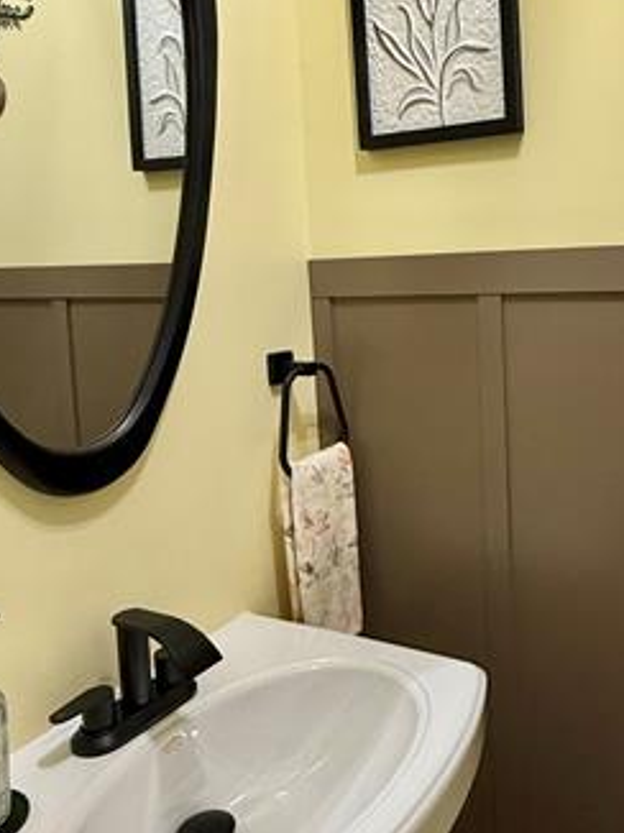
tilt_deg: -6.3
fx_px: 794
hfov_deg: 41.5
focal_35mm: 33
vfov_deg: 55.1
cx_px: 476
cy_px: 345
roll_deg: +1.9
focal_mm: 2.22
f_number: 2.2
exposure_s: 1/120
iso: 320
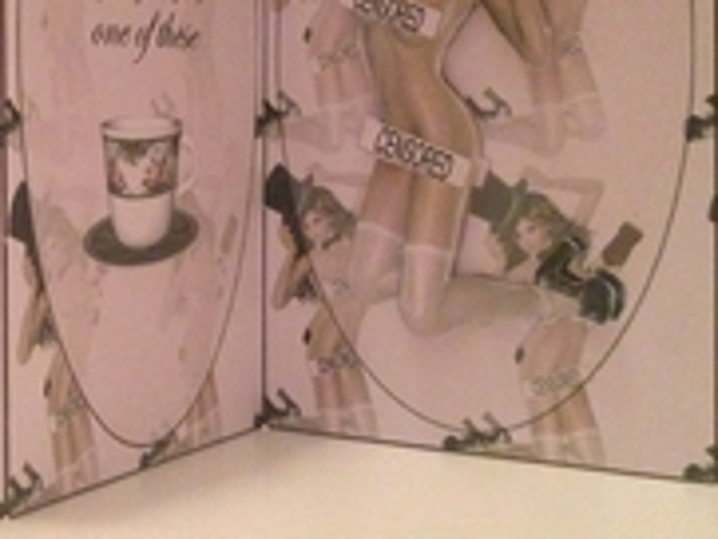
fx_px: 1702
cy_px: 101
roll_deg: -2.3
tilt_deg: +1.2
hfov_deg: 23.3
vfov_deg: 17.8
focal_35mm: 82
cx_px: 99
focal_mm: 4.12
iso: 400
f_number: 2.4
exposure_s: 1/20
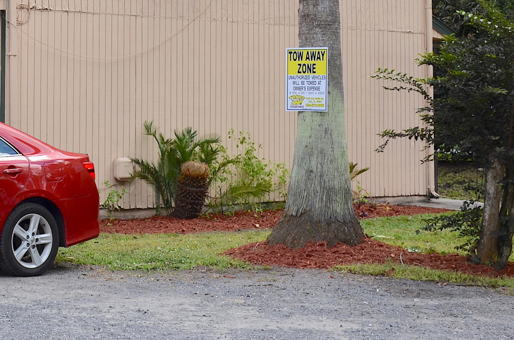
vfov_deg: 14.1
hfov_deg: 20.8
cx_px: -4
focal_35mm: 95
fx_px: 1354
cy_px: -13
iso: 100
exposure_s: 1/250
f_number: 5.6
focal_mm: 26
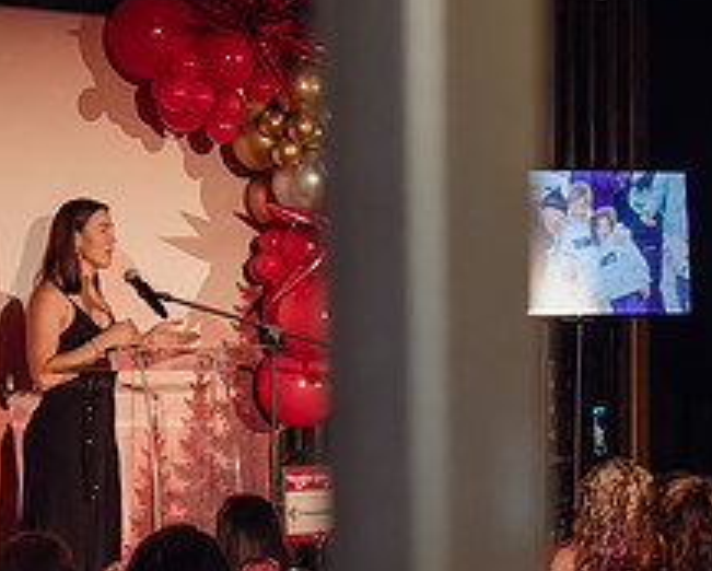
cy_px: 385
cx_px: 181
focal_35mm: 126
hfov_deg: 15.2
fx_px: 2658
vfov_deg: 12.2
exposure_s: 1/320
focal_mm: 38
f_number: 4
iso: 3200
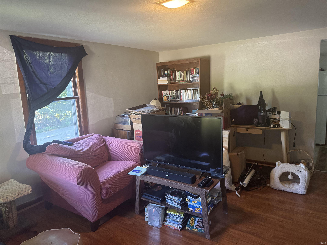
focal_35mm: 24
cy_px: 122
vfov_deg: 56.8
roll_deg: +3.0
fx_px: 227
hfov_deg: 71.6
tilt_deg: -9.6
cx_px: 164
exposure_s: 1/40
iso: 640
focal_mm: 6.76
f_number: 1.78
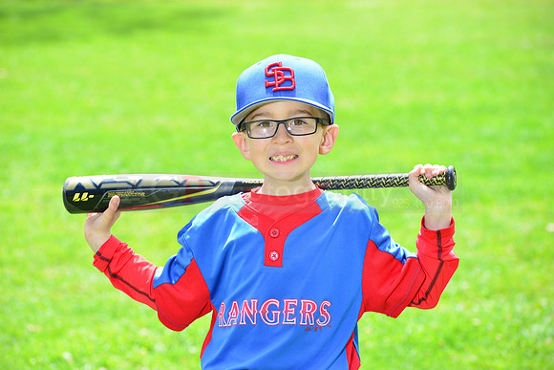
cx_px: 277
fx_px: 2463
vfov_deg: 8.6
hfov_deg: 12.8
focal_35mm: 160
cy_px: 185
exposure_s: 1/200
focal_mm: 160
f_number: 8
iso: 200
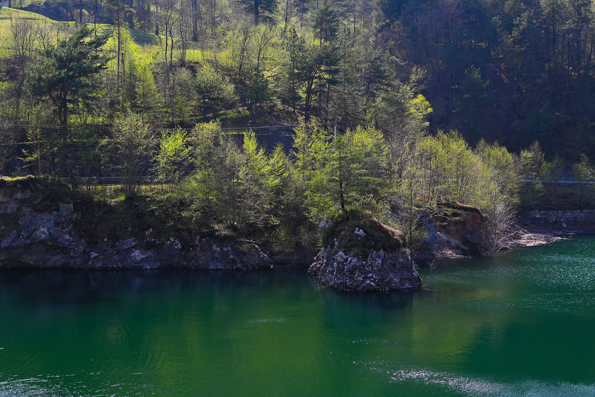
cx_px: 298
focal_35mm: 52
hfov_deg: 37.9
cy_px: 198
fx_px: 868
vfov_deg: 25.8
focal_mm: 35
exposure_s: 1/200
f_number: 5
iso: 100
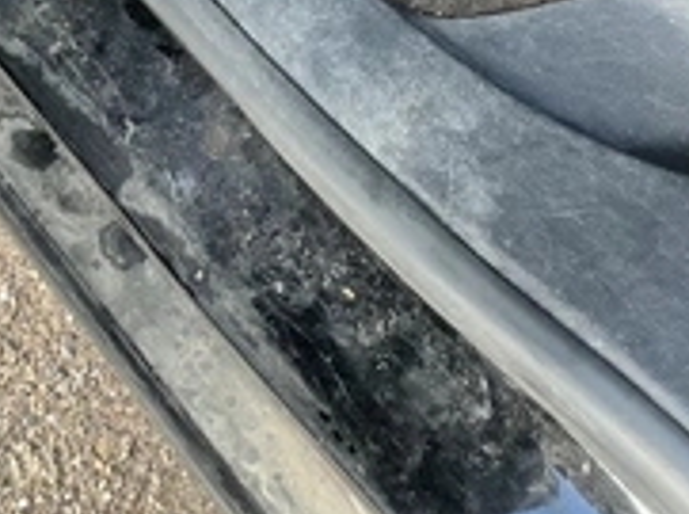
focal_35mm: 62
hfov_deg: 31.2
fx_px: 1232
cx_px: 274
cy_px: 57
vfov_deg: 23.0
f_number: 1.8
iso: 64
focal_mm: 3
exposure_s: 1/93
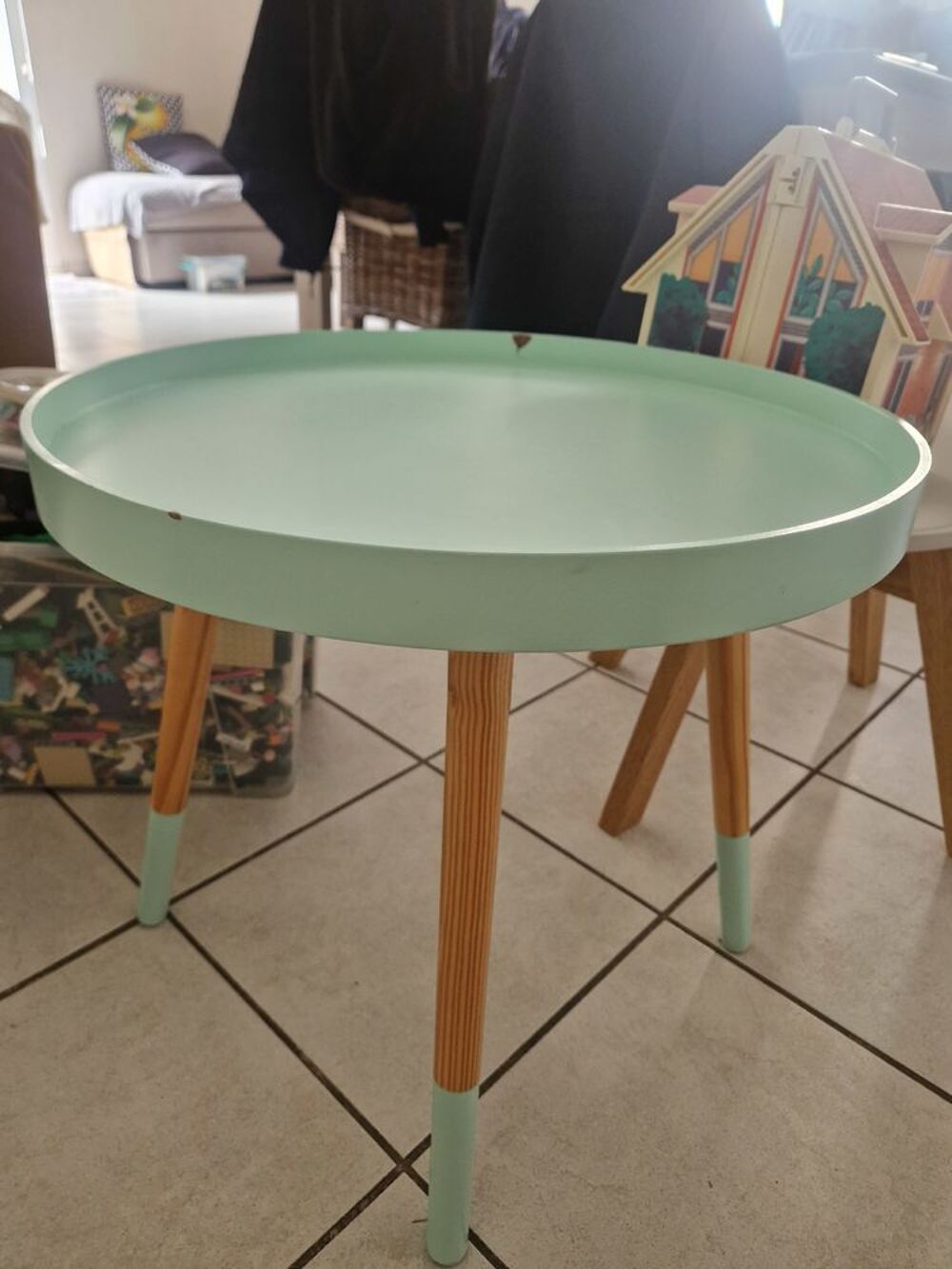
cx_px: 476
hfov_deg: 58.9
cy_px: 634
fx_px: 843
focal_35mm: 23
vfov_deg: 73.9
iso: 250
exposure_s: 1/100
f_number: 1.8
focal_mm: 5.4
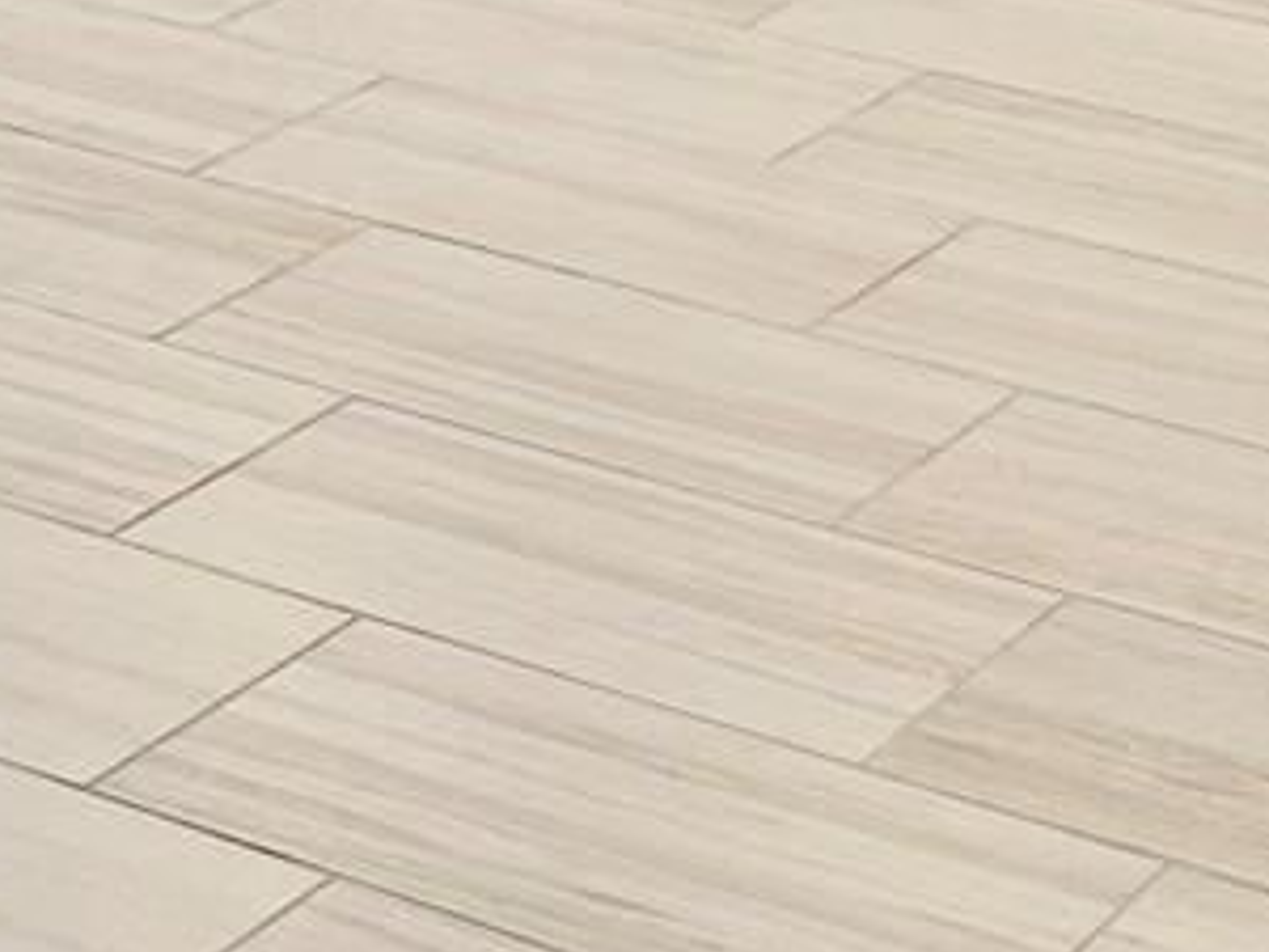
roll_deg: -2.0
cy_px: -1544
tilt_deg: +0.9
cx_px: 622
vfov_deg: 9.8
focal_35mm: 128
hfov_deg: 15.4
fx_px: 4692
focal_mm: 6.86
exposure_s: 1/132
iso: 100
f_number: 1.78
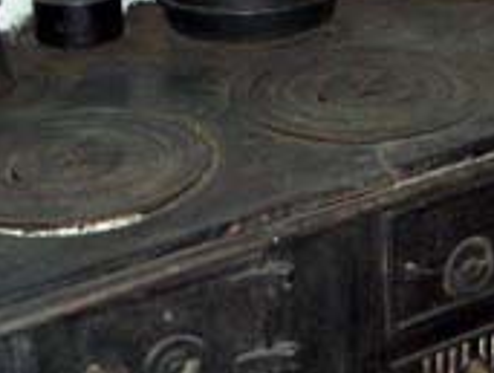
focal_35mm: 92
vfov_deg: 16.1
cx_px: 459
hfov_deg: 20.8
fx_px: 1316
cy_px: 124
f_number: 2.6
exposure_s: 1/60
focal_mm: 5.8
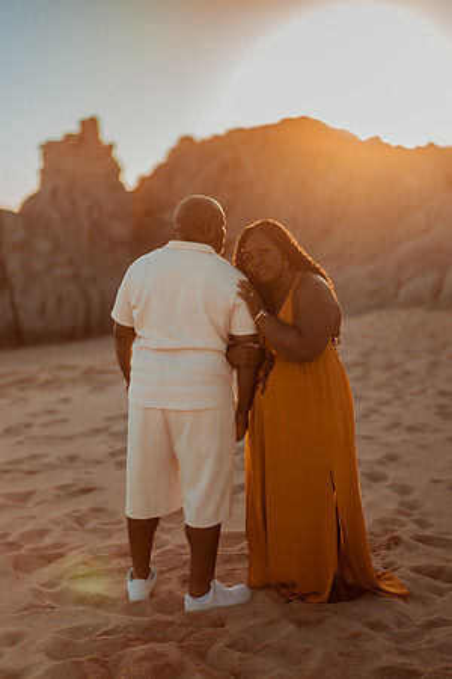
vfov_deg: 34.5
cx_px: 226
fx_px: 1092
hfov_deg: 23.4
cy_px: 340
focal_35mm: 58
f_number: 1.4
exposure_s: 1/4000
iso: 100
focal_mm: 58
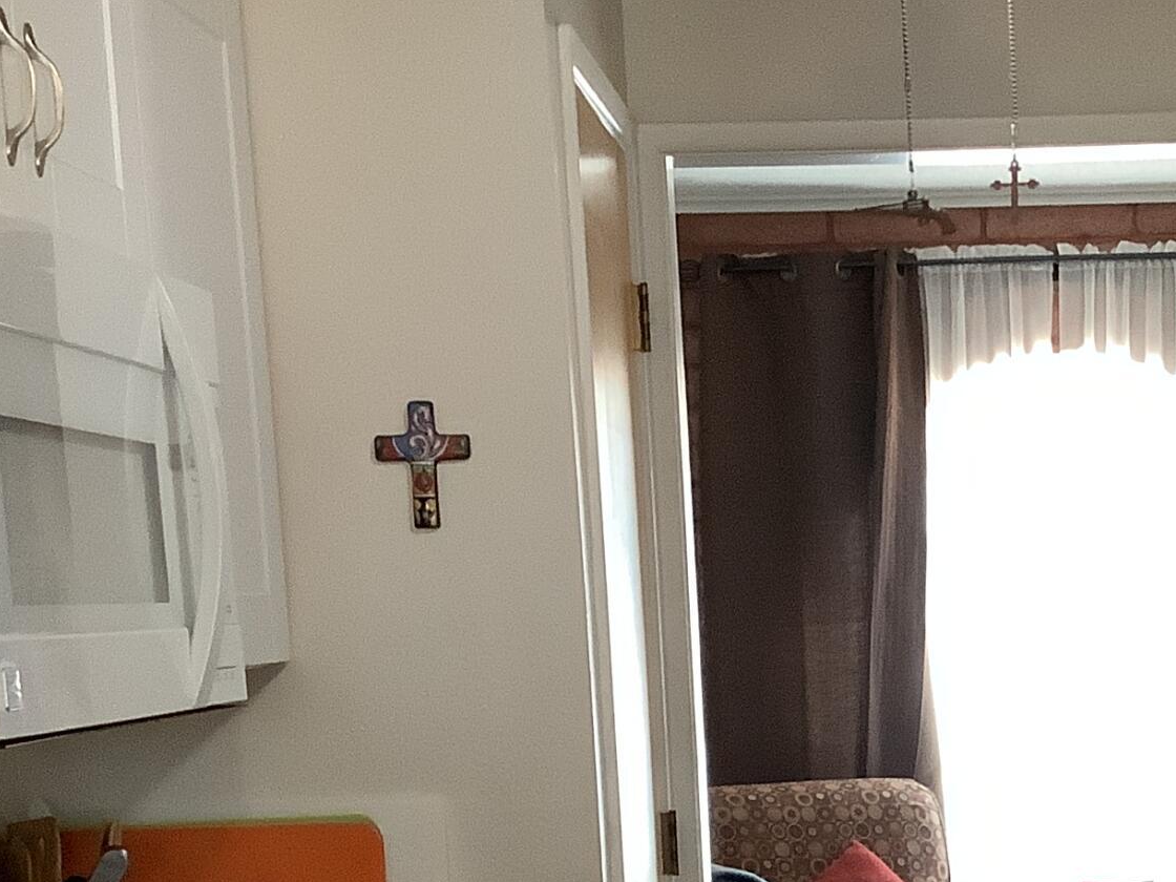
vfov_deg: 17.2
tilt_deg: -8.8
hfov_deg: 22.9
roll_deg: +1.9
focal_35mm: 83
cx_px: 1082
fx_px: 2820
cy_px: 957
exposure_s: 1/60
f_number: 2.4
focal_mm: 3.3
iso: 320
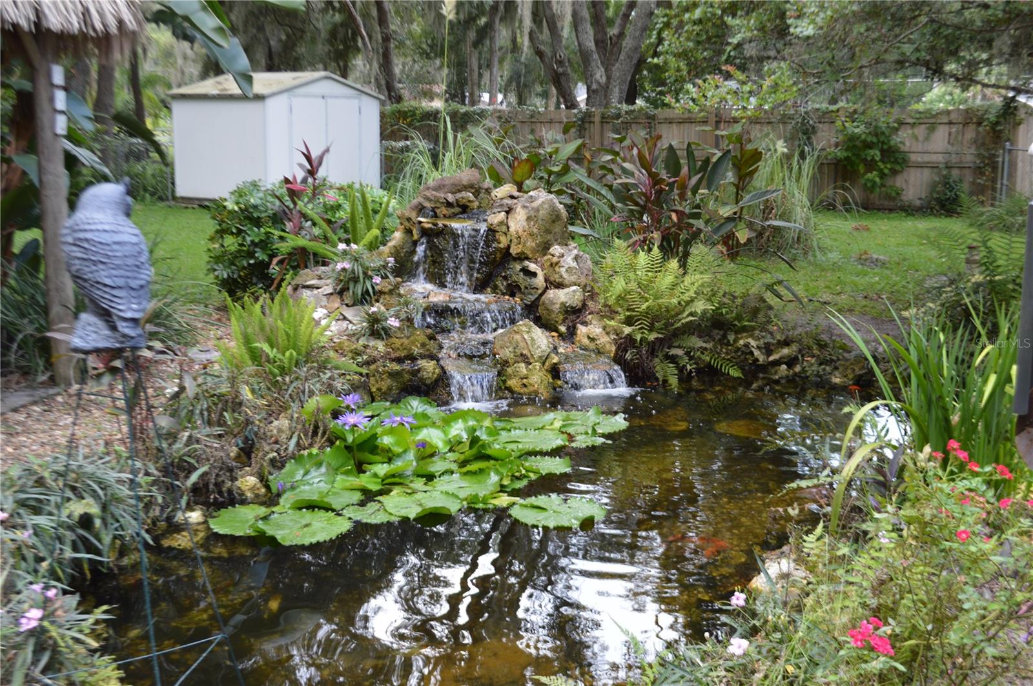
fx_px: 1118
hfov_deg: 49.6
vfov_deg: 34.1
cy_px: 343
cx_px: 516
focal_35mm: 39
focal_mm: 26
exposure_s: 1/125
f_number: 5.6
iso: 400
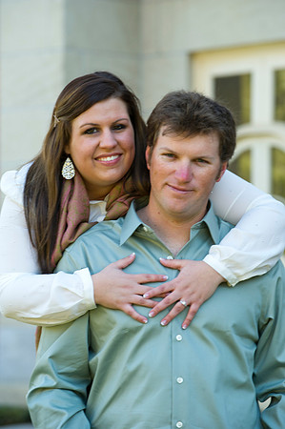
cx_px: 142
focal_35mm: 175
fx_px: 2083
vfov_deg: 11.8
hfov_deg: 7.8
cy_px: 214
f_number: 5.6
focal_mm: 175
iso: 400
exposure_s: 1/125
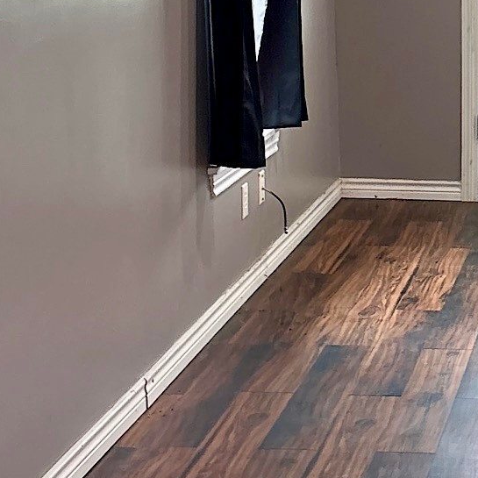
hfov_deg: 20.3
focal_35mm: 81
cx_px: 541
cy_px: 64
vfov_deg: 21.0
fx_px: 1265
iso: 200
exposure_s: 1/120
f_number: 1.6
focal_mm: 5.96
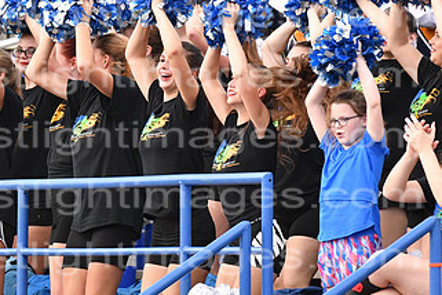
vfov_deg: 1.7
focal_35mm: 813
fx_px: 9981
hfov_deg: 2.5
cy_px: 48
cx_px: 109
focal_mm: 300
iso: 3200
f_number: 5.6
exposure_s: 1/640
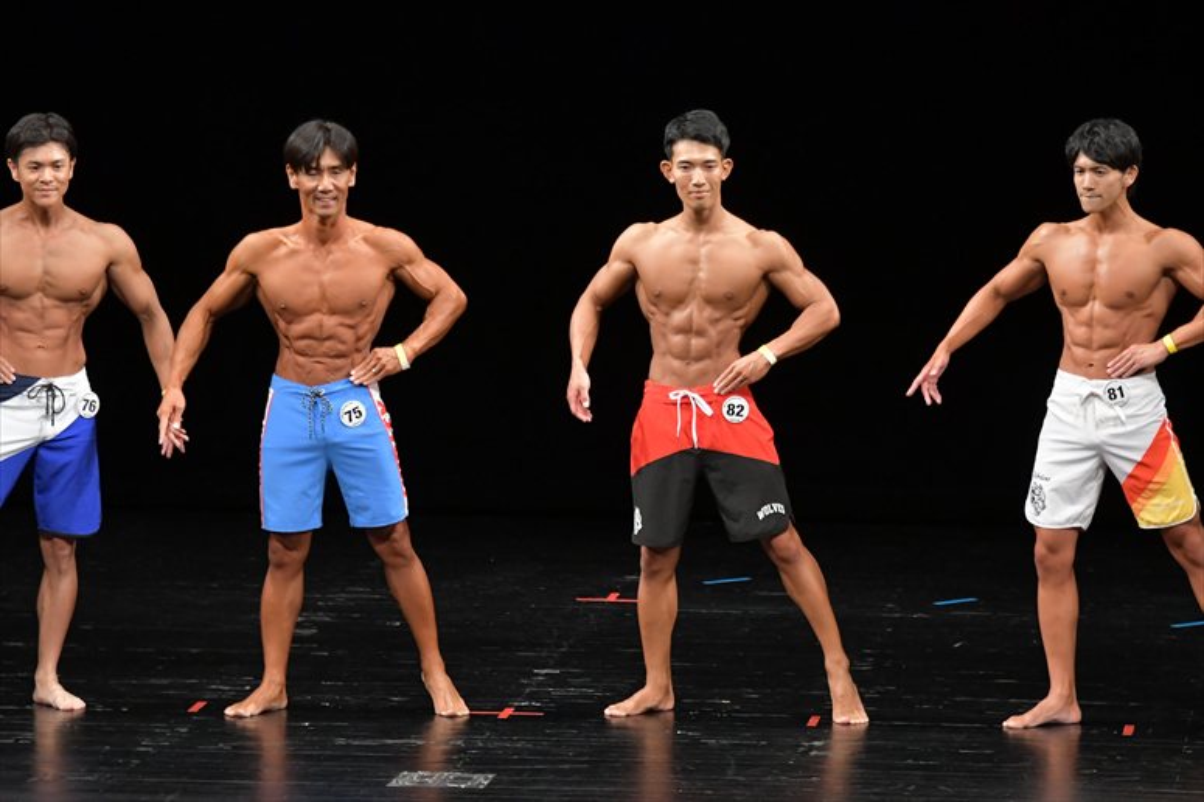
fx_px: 8023
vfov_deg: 5.7
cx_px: 602
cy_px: 401
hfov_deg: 8.6
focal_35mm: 240
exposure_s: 1/400
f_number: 5.6
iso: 3200
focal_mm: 160
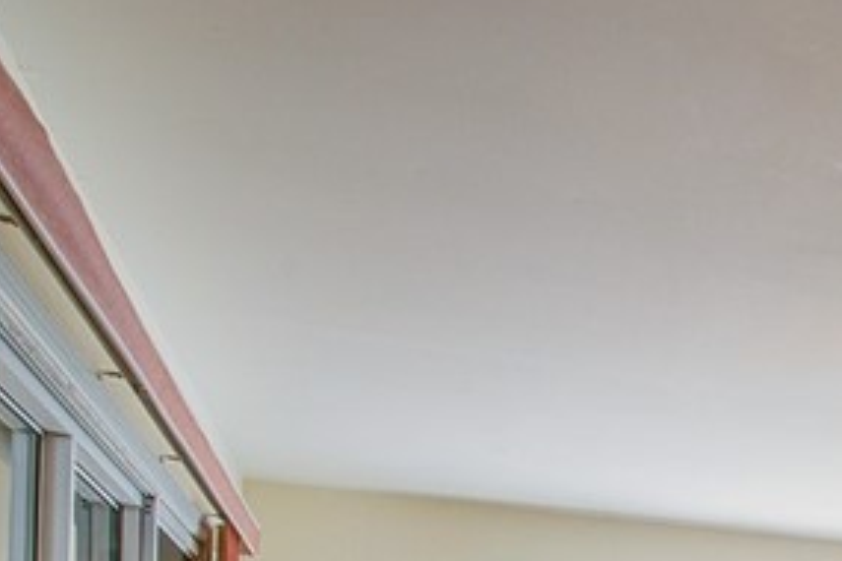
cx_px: 1301
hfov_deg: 24.5
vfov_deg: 19.8
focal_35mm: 61
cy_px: 803
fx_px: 1427
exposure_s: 1/100
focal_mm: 16
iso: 320
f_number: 9
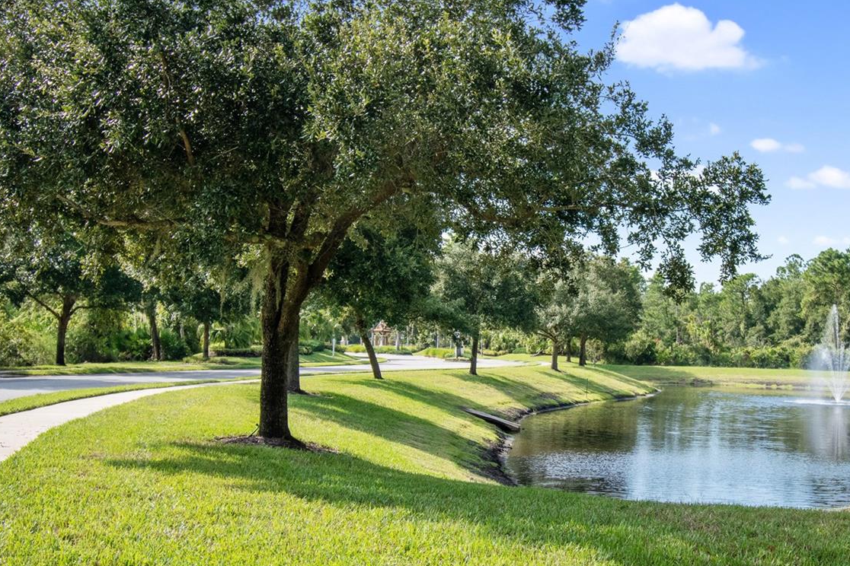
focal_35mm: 43
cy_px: 342
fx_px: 1015
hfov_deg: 45.1
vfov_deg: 31.1
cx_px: 527
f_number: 5.6
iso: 800
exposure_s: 1/500
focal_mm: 20
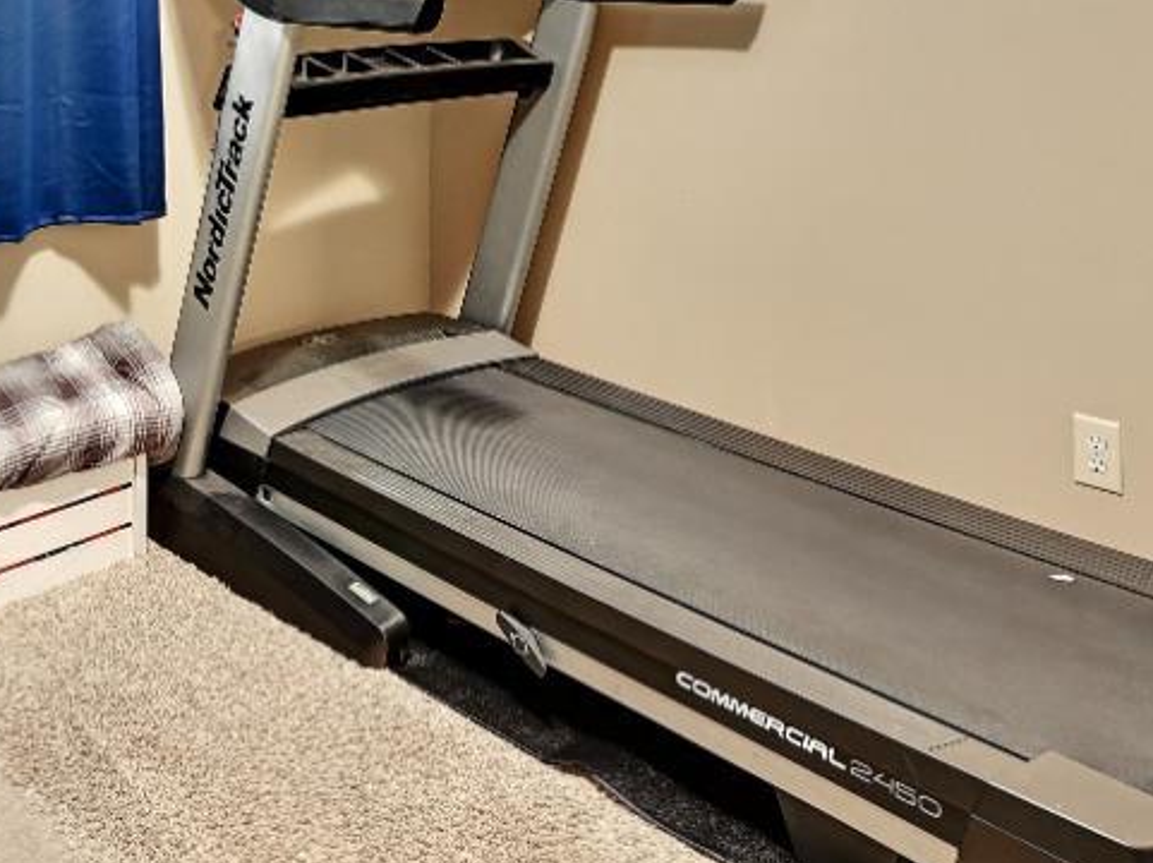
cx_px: 307
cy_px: -73
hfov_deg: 43.6
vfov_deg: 30.8
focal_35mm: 42
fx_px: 1398
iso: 400
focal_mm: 14
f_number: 8
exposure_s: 1.6
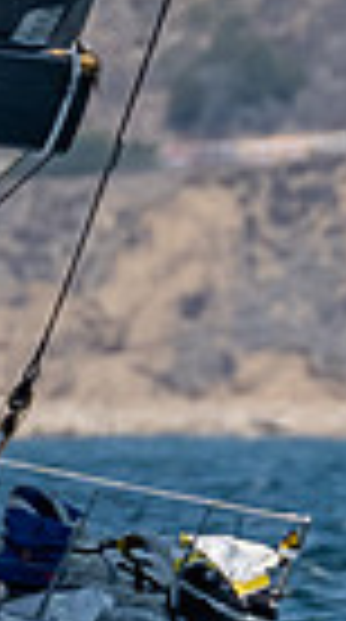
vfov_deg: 0.5
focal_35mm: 4327
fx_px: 71010
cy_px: -280
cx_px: -55
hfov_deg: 0.3
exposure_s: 1/2000
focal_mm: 400
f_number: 5.6
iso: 320
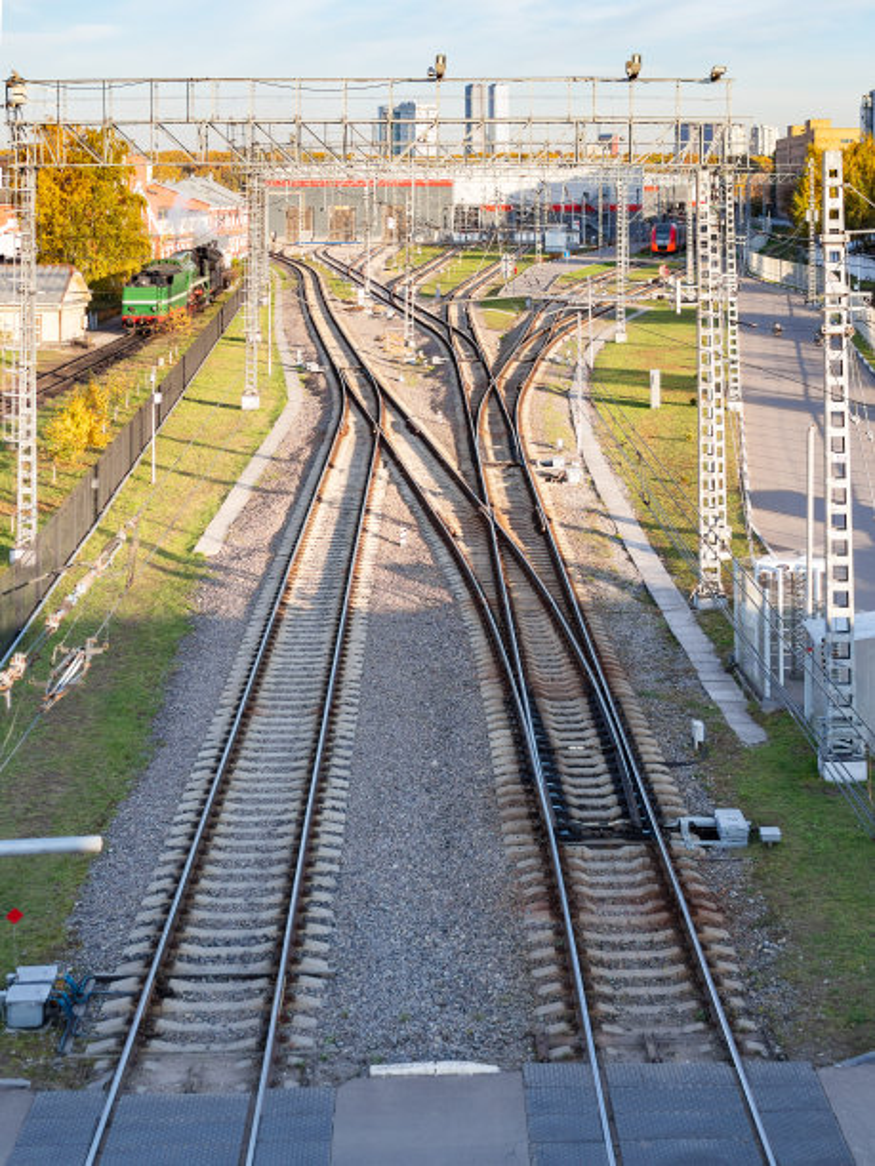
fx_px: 1685
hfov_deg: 29.1
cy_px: 583
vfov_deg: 38.2
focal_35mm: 50
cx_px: 438
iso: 200
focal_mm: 25
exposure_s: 1/640
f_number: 2.5
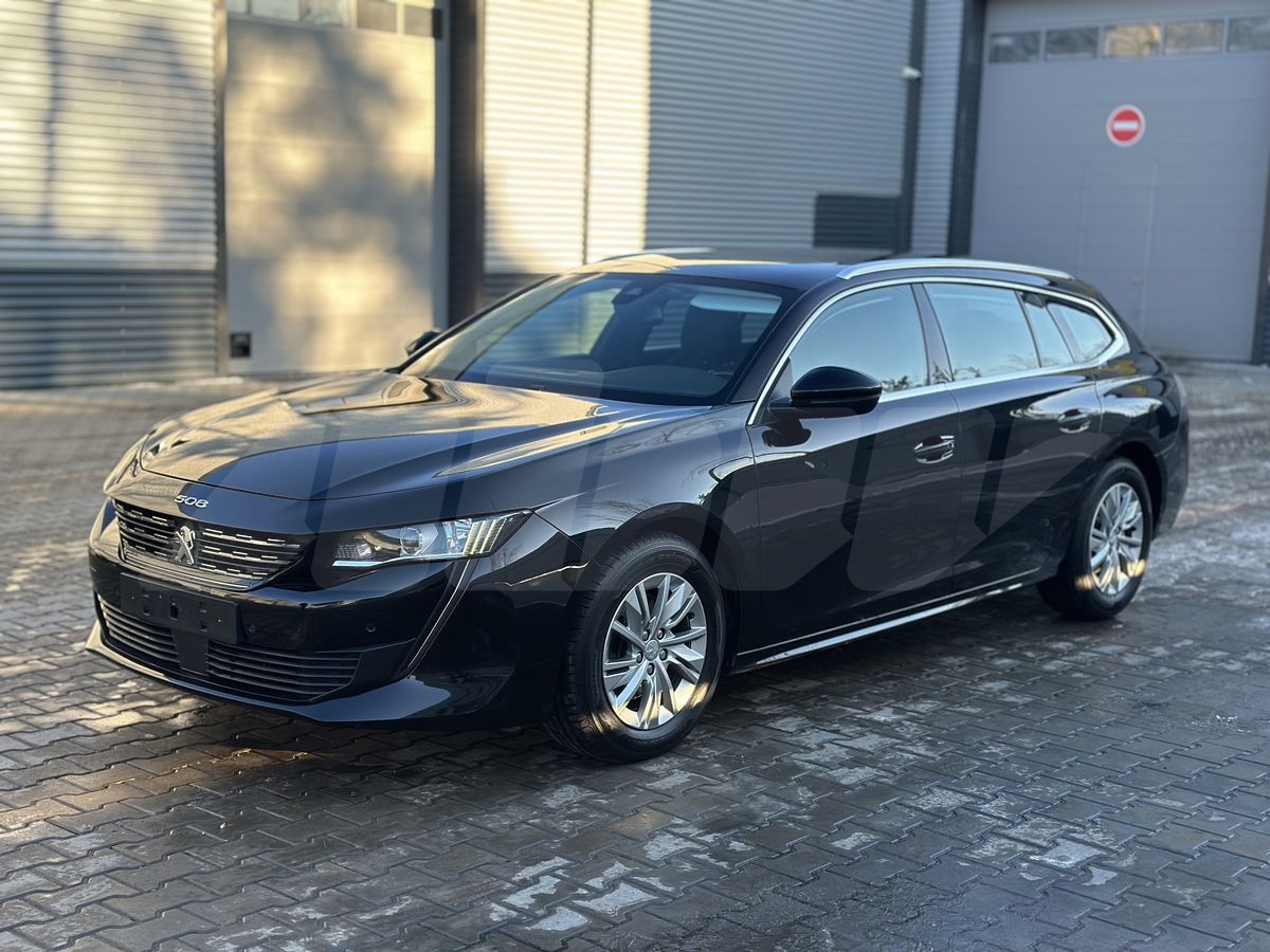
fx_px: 1761
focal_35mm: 48
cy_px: 476
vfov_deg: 30.3
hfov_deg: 39.7
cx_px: 635
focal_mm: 6.86
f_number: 1.78
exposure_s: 1/642
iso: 80
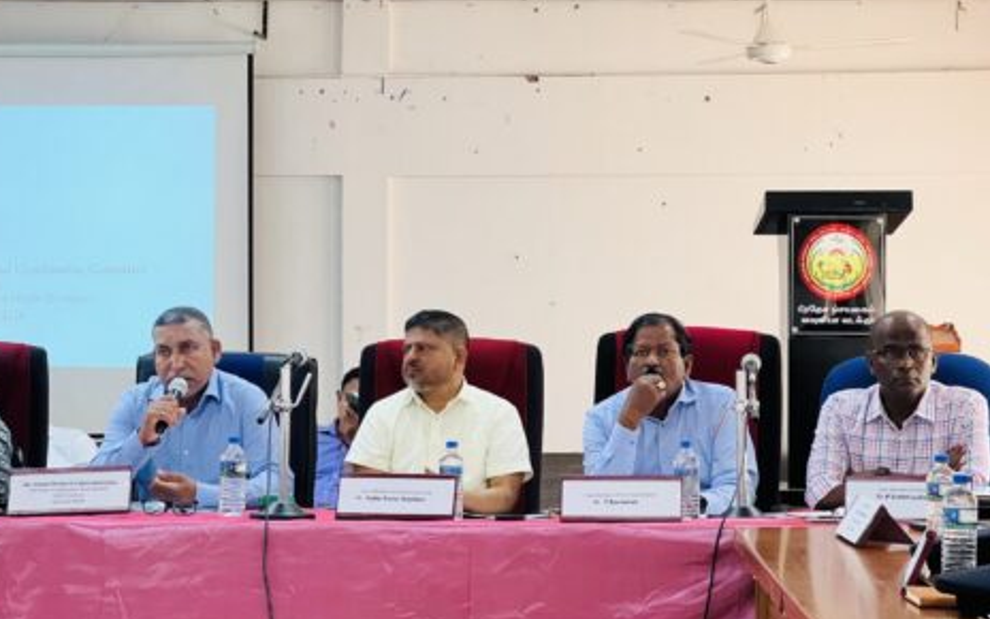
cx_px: 501
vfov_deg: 14.8
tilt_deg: +0.9
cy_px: 315
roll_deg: -0.3
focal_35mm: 88
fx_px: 2374
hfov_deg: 23.6
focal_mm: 9
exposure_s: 1/60
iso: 320
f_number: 2.8
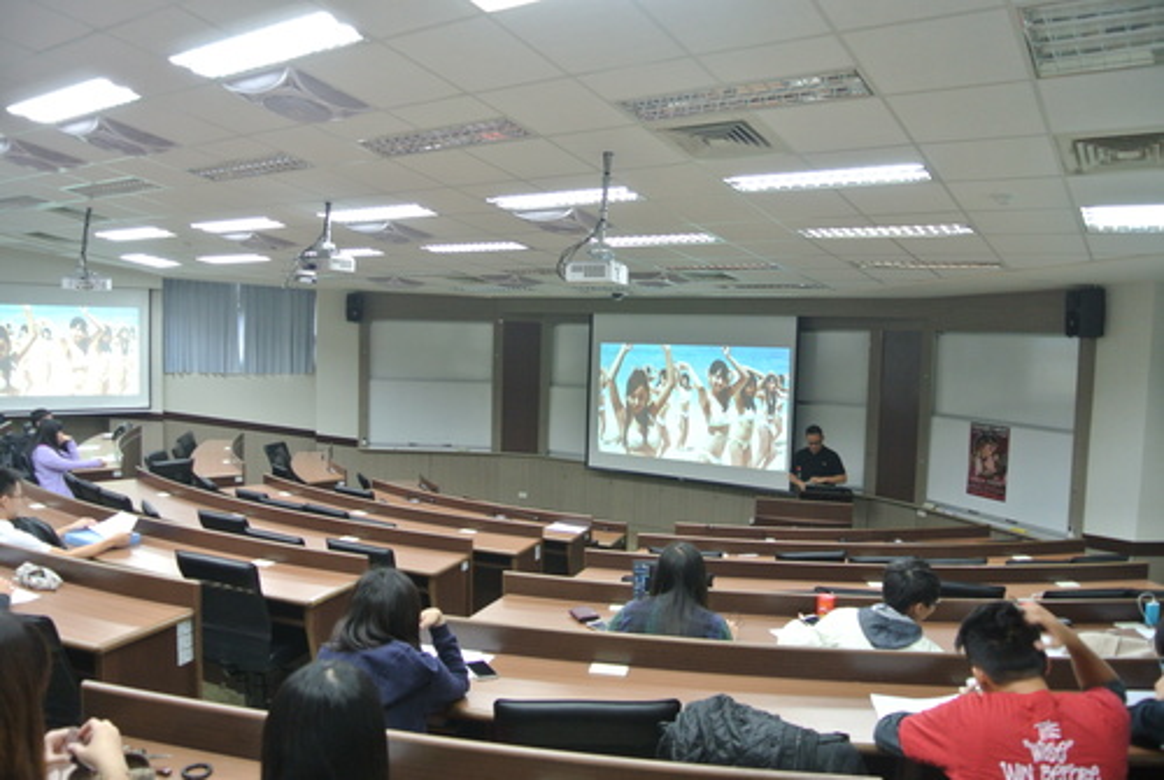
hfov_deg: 67.3
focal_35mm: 27
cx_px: 582
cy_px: 390
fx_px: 874
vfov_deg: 48.1
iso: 400
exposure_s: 1/40
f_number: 3.5
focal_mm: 10
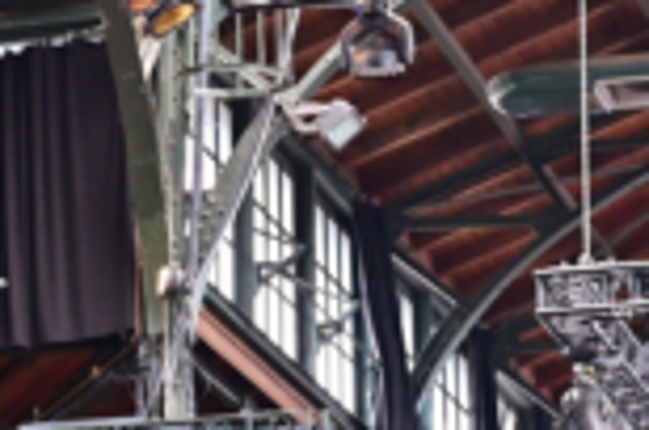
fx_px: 5163
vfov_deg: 4.8
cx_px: -38
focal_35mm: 287
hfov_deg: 7.2
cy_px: 514
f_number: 6.3
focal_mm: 70
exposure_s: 1/40
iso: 1000
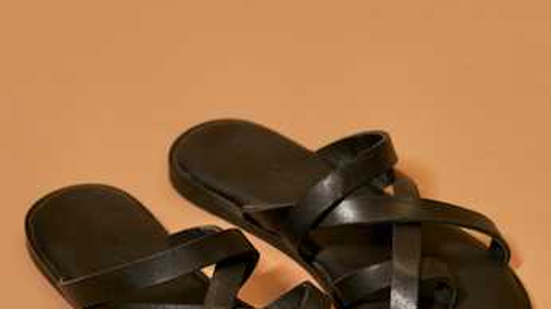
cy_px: 286
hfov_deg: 26.5
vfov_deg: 14.9
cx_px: 279
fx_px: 1168
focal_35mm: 80
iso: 800
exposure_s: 1/125
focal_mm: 50
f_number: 3.2
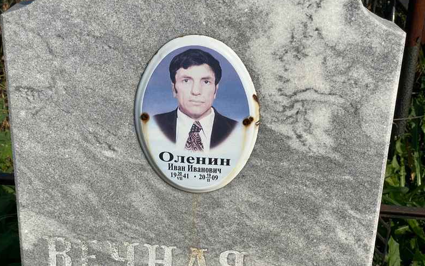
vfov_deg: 23.1
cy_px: 131
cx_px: 210
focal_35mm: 56
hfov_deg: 36.3
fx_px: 649
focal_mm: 6
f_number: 2
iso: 20
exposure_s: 1/2083
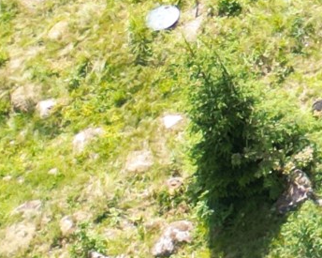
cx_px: 1148
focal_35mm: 196
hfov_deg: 7.7
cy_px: -483
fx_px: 1867
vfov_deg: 7.1
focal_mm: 6.72
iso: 120
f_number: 1.7
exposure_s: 1/640
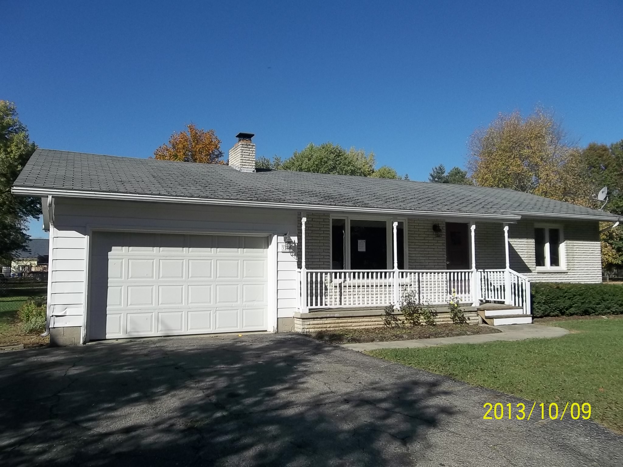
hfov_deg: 65.3
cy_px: 234
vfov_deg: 51.4
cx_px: 312
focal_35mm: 27
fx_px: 486
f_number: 8.9
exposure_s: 1/250
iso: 80
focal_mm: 4.9
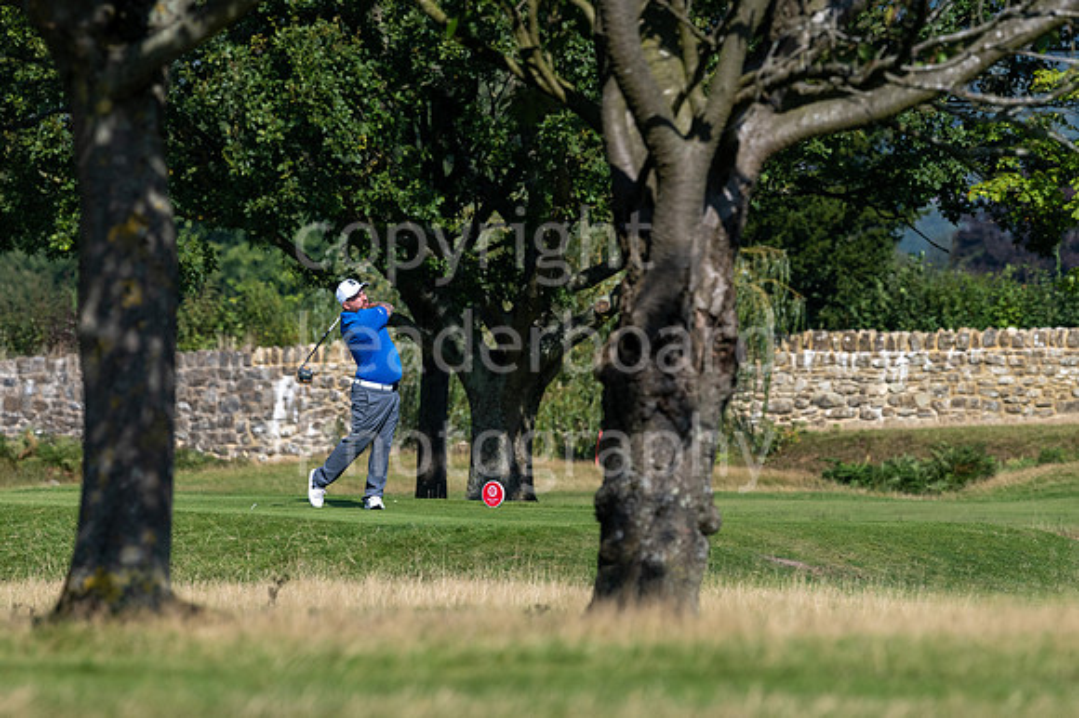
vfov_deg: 3.1
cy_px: 359
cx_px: 540
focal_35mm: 450
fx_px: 13479
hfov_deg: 4.6
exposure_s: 1/1600
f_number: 6.3
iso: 200
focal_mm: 300
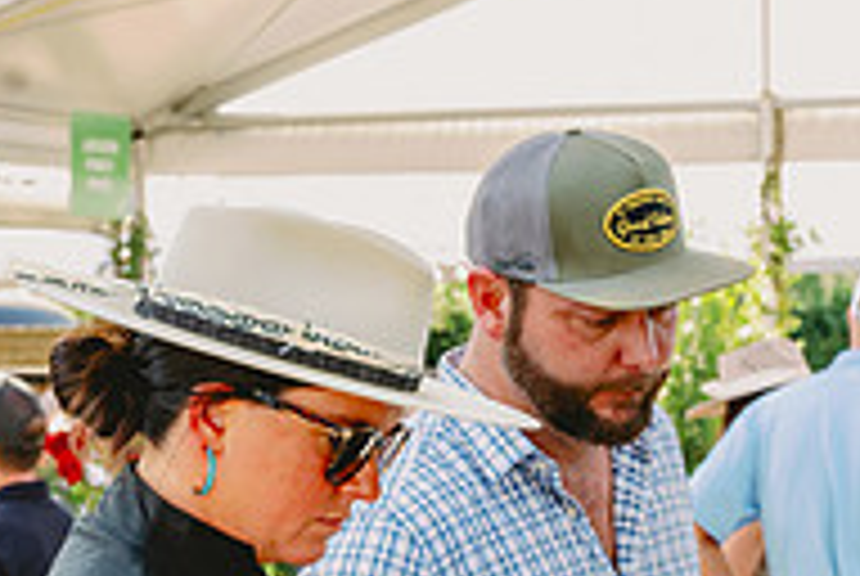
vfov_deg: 7.5
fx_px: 4354
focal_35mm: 182
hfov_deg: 11.2
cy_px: 691
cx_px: 702
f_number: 7.1
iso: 640
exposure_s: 1/200
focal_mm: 60
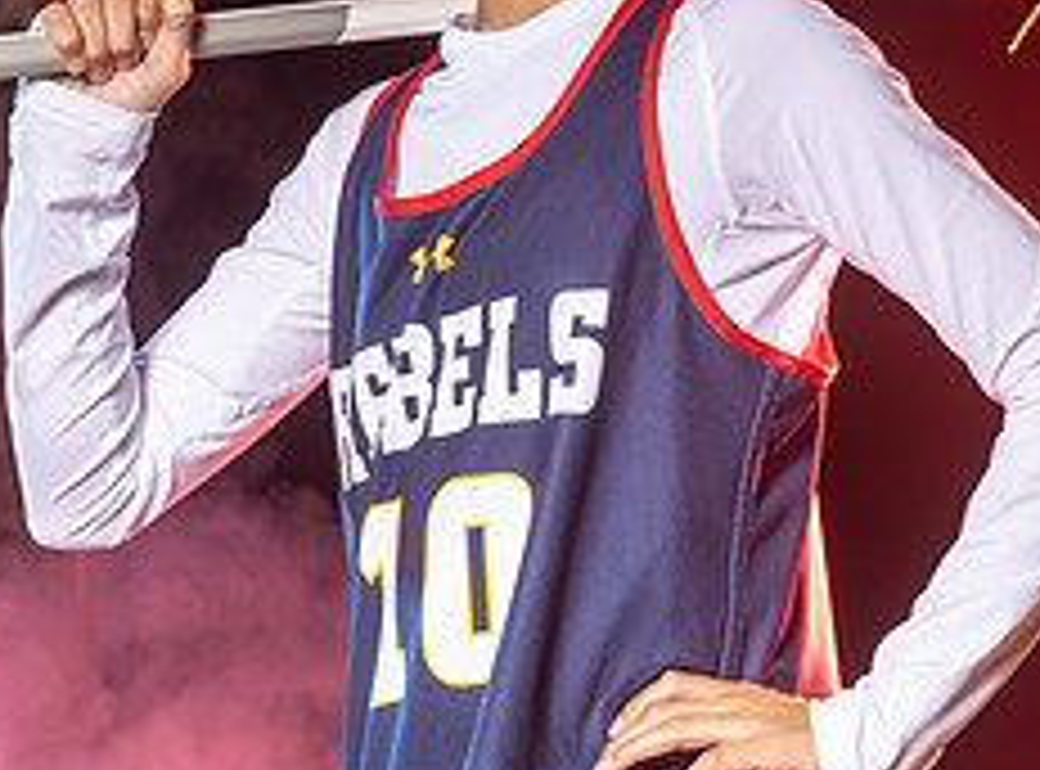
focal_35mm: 333
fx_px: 9958
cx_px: 583
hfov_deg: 6.0
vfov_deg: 4.4
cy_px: 327
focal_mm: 98
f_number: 7.1
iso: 64
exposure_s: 1/200
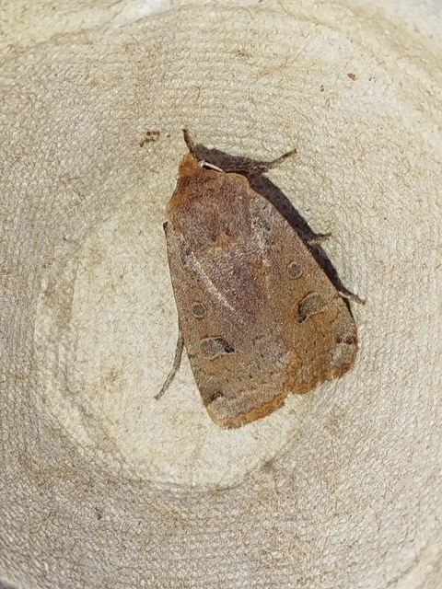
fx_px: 1379
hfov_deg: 18.2
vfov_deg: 24.1
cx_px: 221
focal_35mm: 81
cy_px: 294
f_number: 1.7
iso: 80
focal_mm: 5.31
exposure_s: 1/50
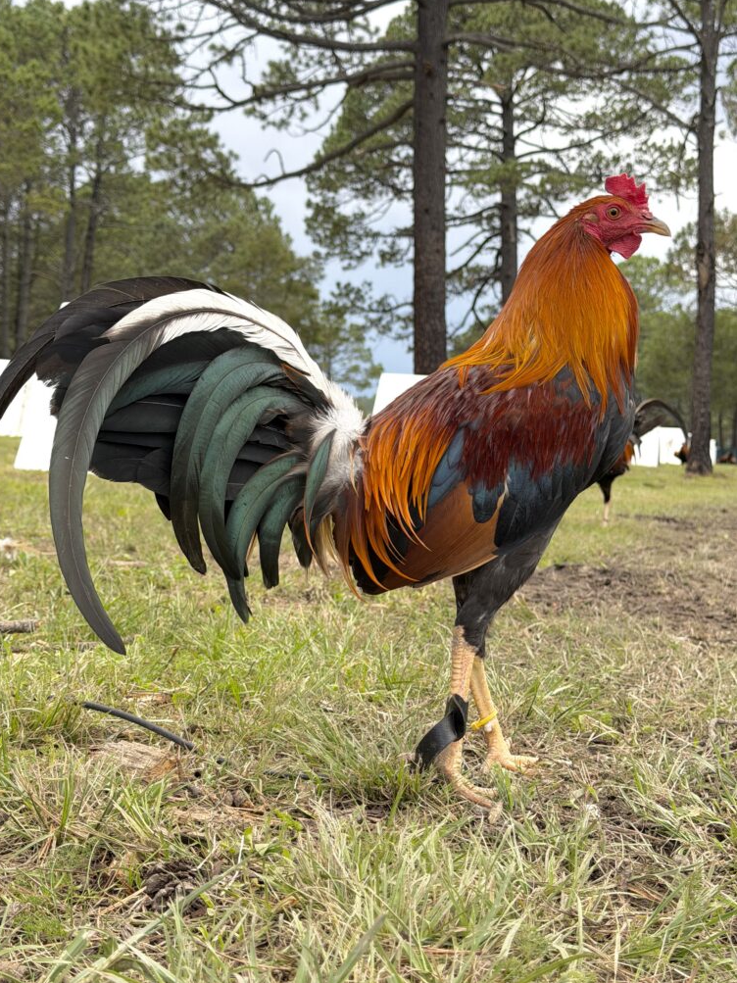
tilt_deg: -1.2
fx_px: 1391
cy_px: 492
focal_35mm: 49
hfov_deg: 29.7
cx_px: 365
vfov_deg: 38.9
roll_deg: -1.6
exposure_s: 1/364
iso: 64
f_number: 1.78
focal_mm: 6.76
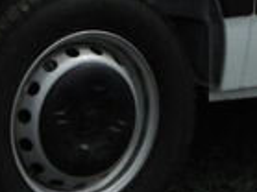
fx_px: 2292
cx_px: 290
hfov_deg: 6.4
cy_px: -227
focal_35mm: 309
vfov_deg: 4.7
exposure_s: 1/250
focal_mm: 7.7
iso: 100
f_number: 9.7
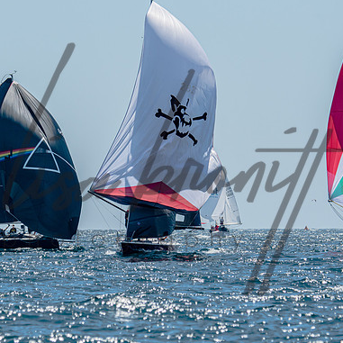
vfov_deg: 3.3
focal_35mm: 535
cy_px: 191
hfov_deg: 3.3
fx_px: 5998
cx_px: 186
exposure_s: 1/2000
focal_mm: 240
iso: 200
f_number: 5.3
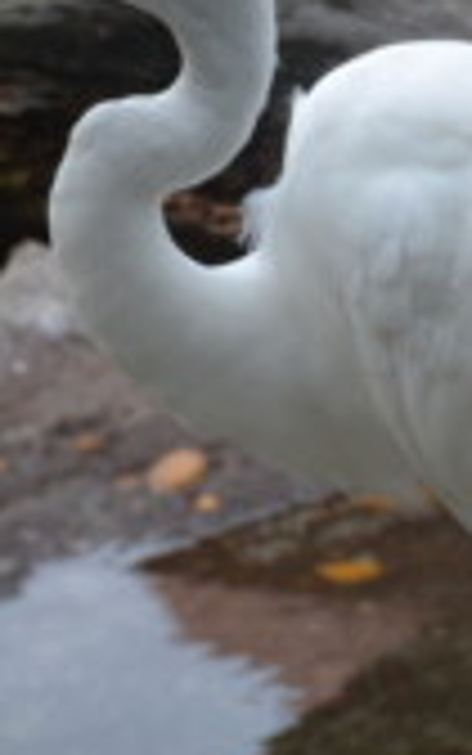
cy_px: 404
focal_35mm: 823
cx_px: 506
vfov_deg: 2.6
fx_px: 16939
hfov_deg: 1.6
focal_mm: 200
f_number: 8
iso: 110
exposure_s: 1/125
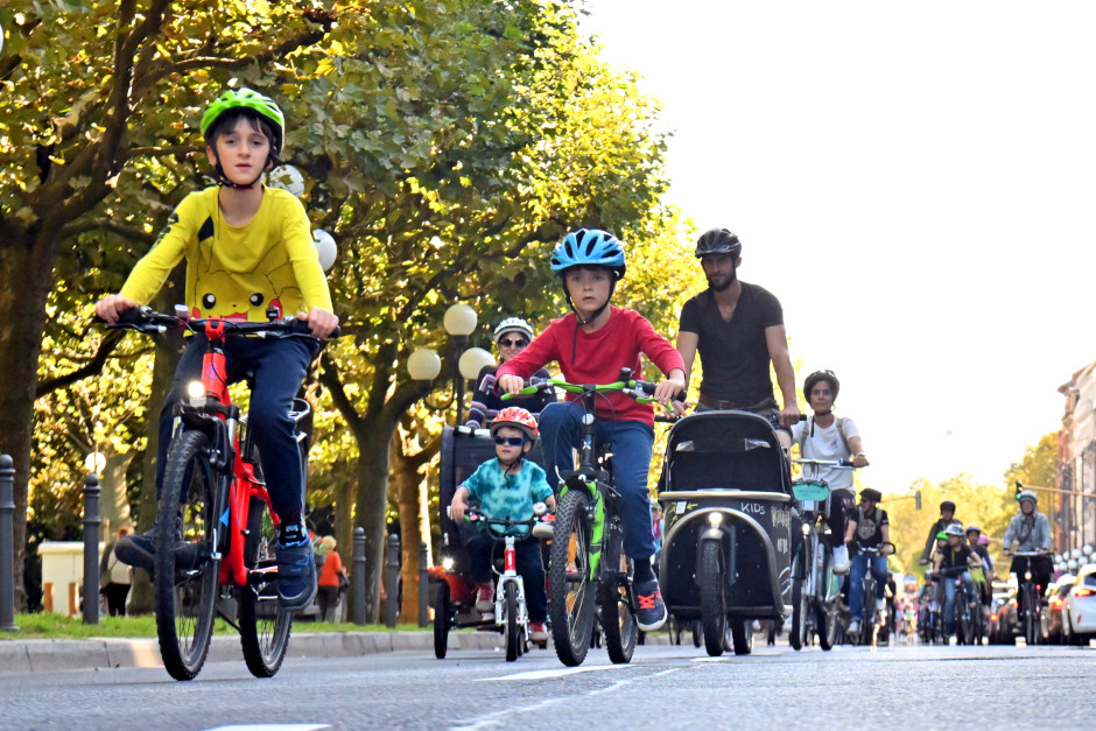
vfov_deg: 19.5
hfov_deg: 28.8
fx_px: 2131
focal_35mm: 70
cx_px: 548
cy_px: 366
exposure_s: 1/800
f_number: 9
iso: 2500
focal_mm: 70
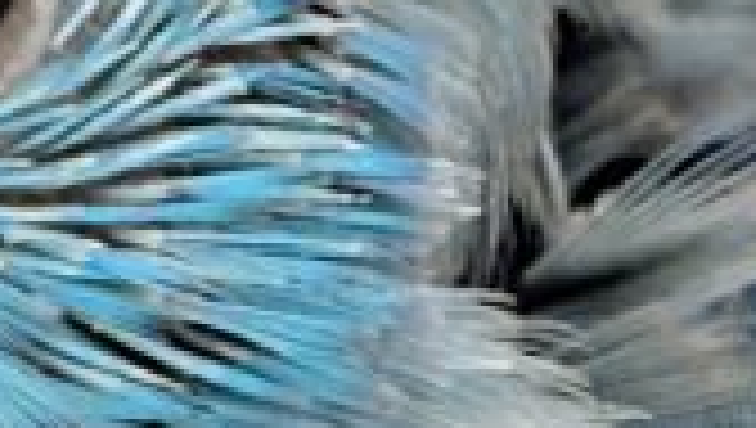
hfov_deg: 5.3
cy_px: 99
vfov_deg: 3.0
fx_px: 8109
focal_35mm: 404
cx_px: -166
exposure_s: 1/50
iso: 50
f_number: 1.6
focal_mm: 5.96
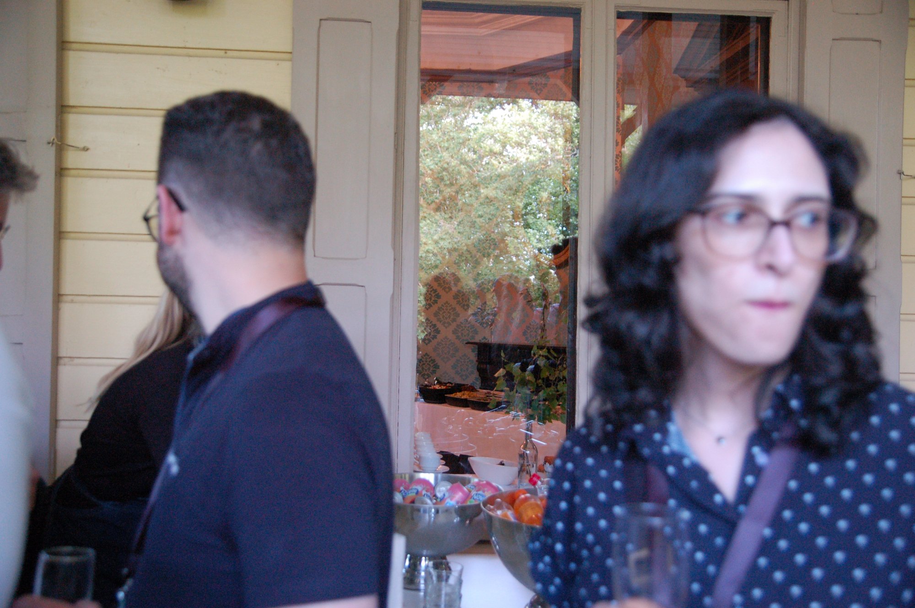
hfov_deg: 53.2
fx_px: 914
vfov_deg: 36.8
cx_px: 458
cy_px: 304
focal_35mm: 36
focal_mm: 24
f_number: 2.8
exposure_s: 1/125
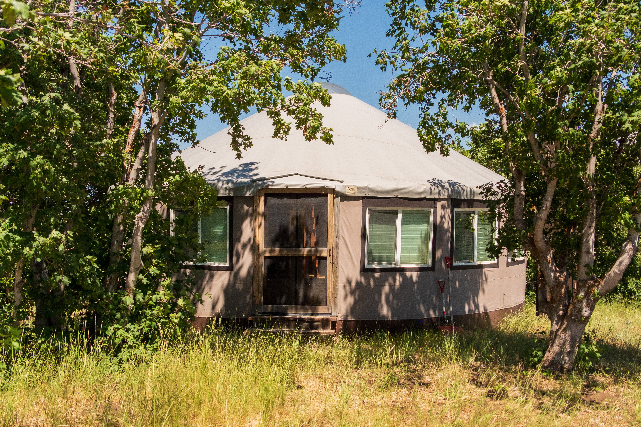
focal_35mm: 35
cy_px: 214
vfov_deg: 37.8
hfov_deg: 54.4
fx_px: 623
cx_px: 320
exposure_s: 1/3200
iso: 200
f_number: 5.6
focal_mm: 23.4
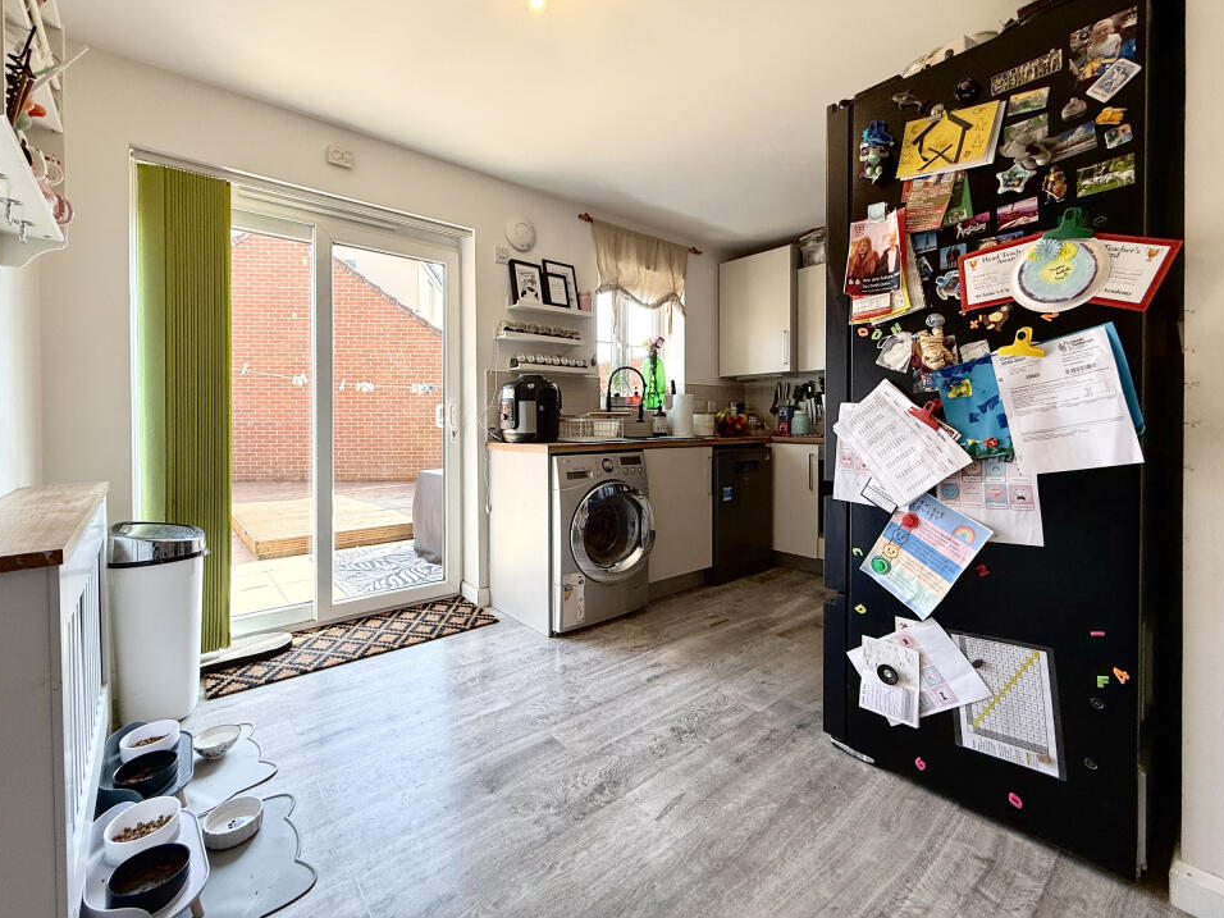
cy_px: 428
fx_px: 530
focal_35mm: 15
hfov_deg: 98.1
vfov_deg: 81.6
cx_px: 585
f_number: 2.2
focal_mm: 2.22
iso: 64
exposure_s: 1/125
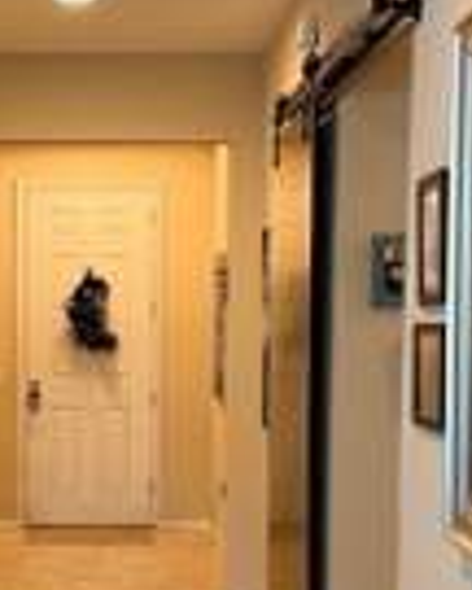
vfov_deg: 22.7
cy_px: 459
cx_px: 122
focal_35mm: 83
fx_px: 1449
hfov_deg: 18.4
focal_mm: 6.76
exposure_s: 1/60
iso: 400
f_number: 1.78
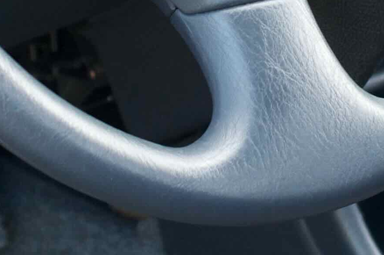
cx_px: 236
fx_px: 2512
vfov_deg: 5.7
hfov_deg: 8.7
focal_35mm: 236
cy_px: -187
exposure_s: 1/80
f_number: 4.5
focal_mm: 28
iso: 500
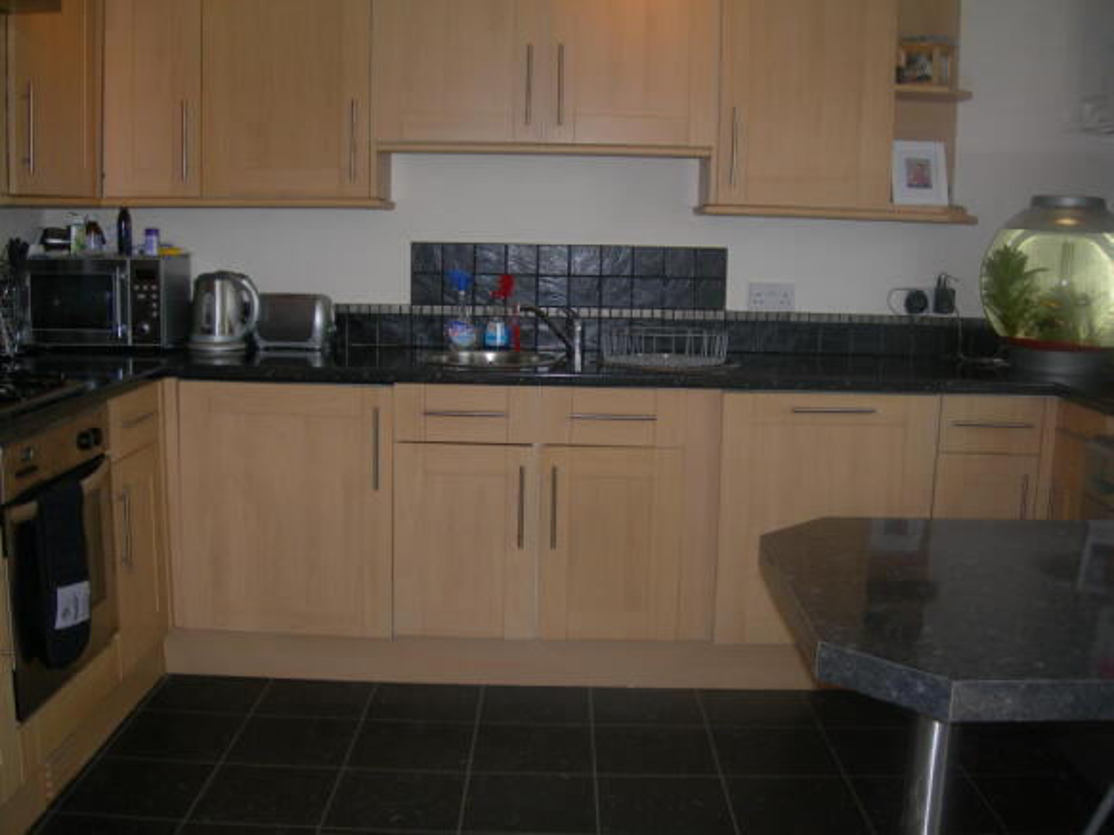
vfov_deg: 37.7
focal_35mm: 38
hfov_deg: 49.0
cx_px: 557
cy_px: 418
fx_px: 1223
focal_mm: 7.8
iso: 54
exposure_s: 1/60.1
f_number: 2.8
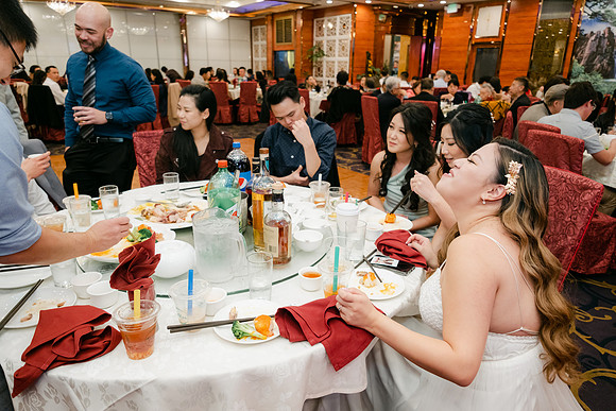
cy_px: 206
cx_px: 308
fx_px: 411
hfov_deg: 73.7
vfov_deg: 53.2
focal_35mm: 24
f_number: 2.8
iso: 800
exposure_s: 1/125
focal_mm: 16
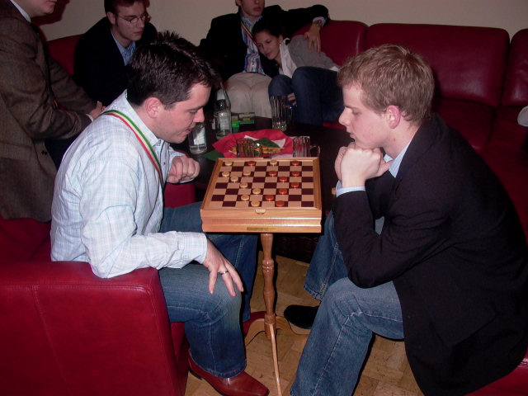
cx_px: 264
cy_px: 198
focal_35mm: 33
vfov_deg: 42.9
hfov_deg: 55.4
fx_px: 503
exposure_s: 1/64.2
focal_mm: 7.13
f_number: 2.04
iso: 100
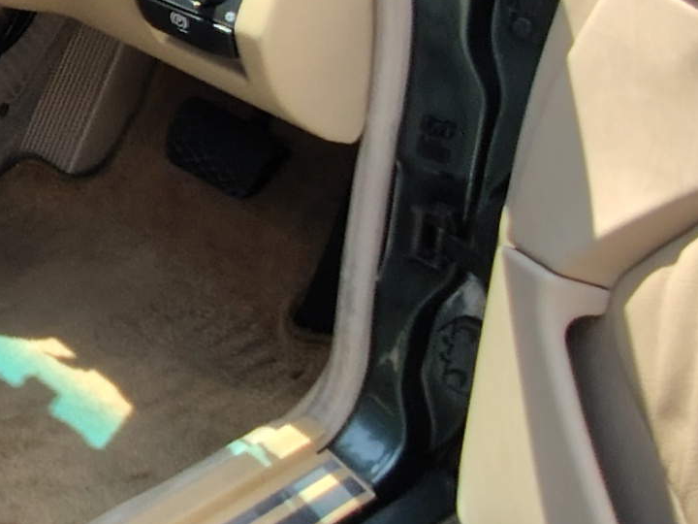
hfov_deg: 23.7
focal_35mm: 68
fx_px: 1371
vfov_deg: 20.5
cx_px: -298
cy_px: -68
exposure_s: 1/342
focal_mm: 1.6
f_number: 2.4
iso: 50
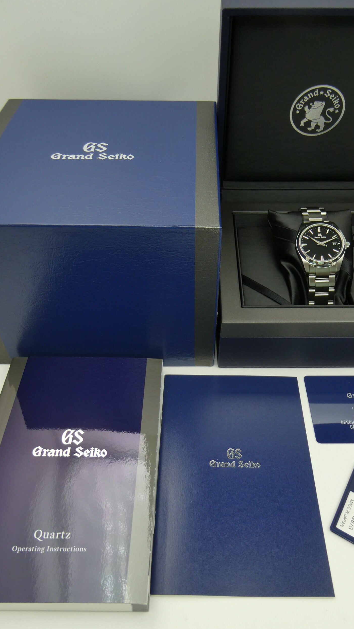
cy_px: 319
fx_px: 450
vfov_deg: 69.9
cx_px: 194
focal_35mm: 27
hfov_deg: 42.9
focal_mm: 4.3
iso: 80
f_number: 3.3
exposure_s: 1/100
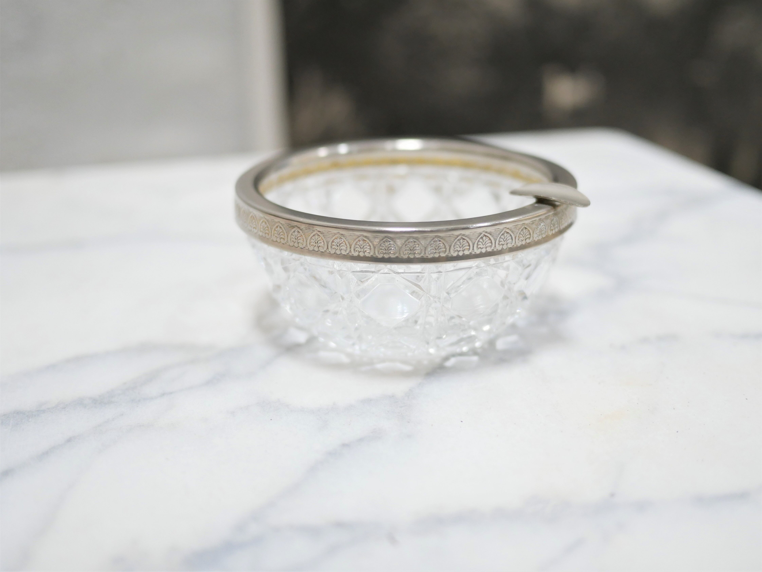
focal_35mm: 40
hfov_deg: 46.8
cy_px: 286
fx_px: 881
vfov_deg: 36.0
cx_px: 381
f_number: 1.7
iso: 800
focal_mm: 20
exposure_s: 1/60
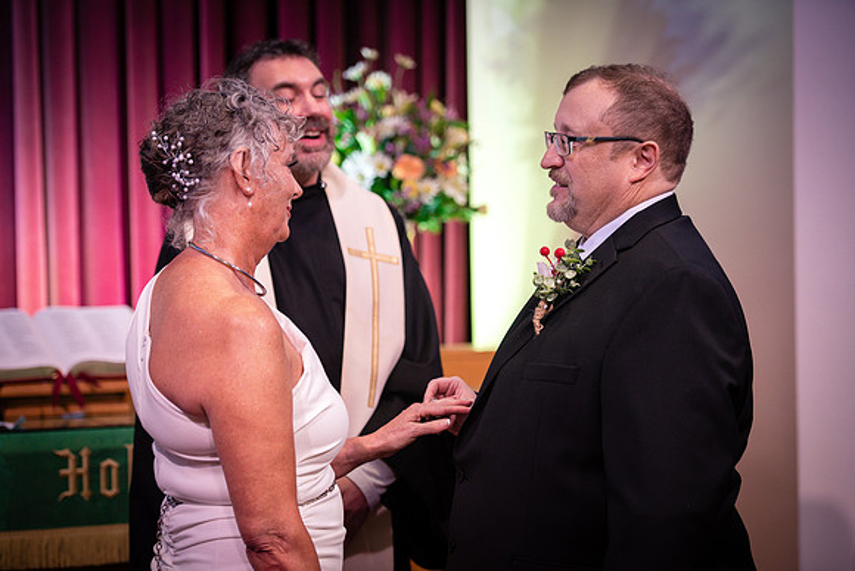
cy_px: 286
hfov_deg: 20.4
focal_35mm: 100
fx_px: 2375
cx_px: 428
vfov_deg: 13.7
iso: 800
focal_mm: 100
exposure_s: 1/200
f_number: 2.8
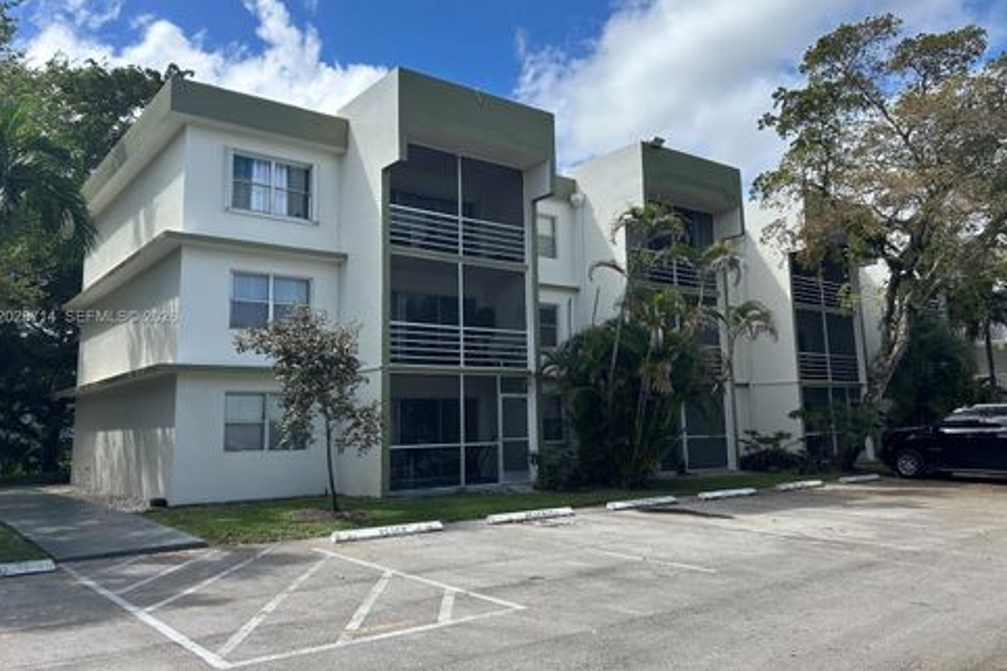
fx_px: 783
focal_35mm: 28
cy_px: 318
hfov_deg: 65.5
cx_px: 496
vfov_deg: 46.4
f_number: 1.5
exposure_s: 1/3460
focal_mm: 5.7
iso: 50
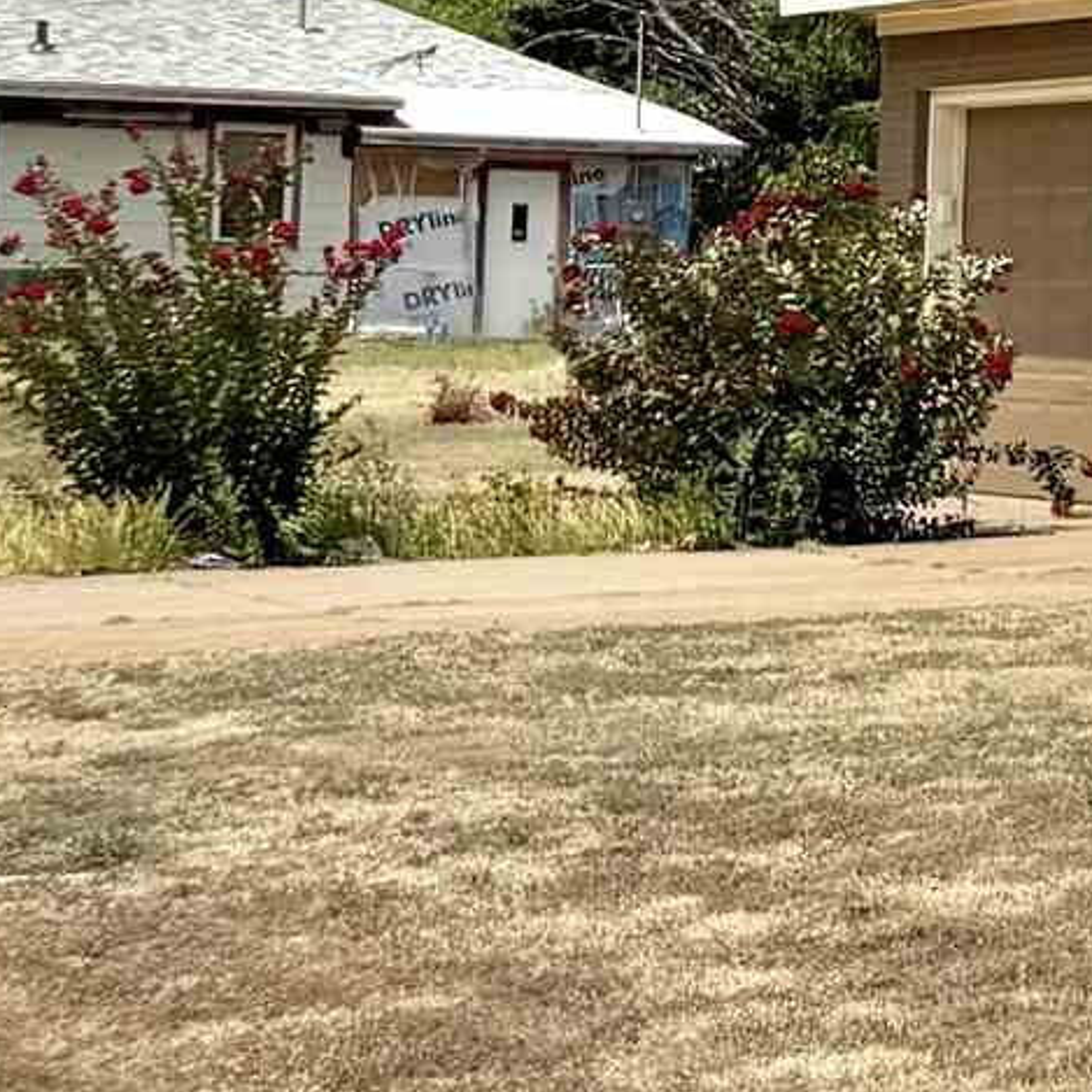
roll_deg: -0.9
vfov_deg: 12.5
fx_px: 4961
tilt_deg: +2.7
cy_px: 147
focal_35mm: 139
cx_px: 3211
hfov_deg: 9.8
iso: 80
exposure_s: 1/6173
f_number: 1.78
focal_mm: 6.76
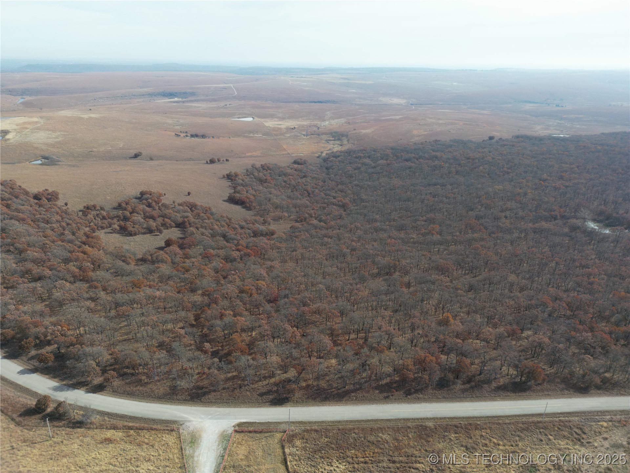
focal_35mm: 24
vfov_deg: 56.8
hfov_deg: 71.6
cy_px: 236
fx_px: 437
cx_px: 315
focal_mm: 6.72
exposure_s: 1/2000
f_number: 1.7
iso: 200
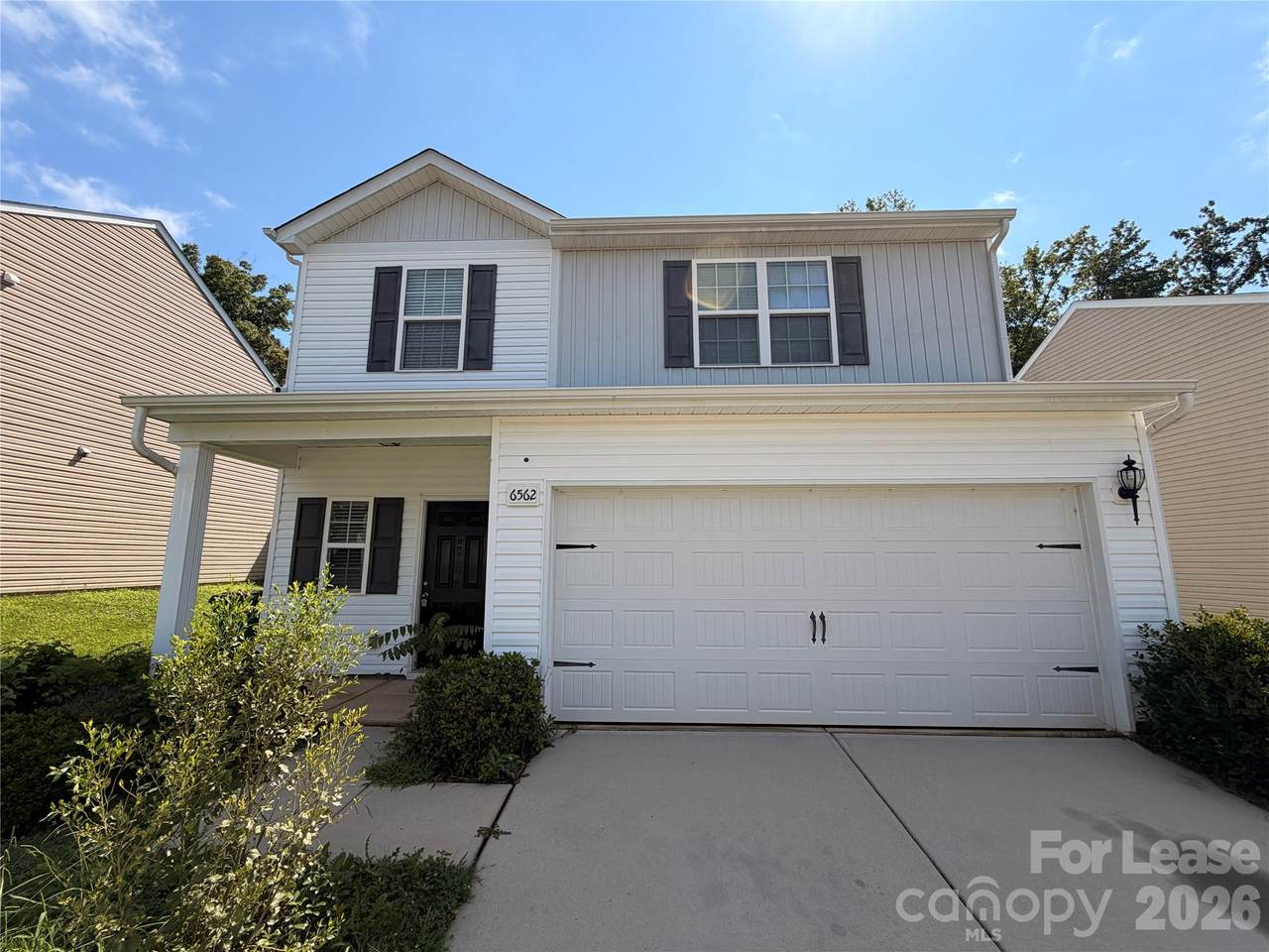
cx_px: 634
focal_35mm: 14
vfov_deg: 85.7
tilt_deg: +10.3
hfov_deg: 102.1
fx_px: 513
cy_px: 476
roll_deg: -0.8
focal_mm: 2.22
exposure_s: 1/864
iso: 20
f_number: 2.2
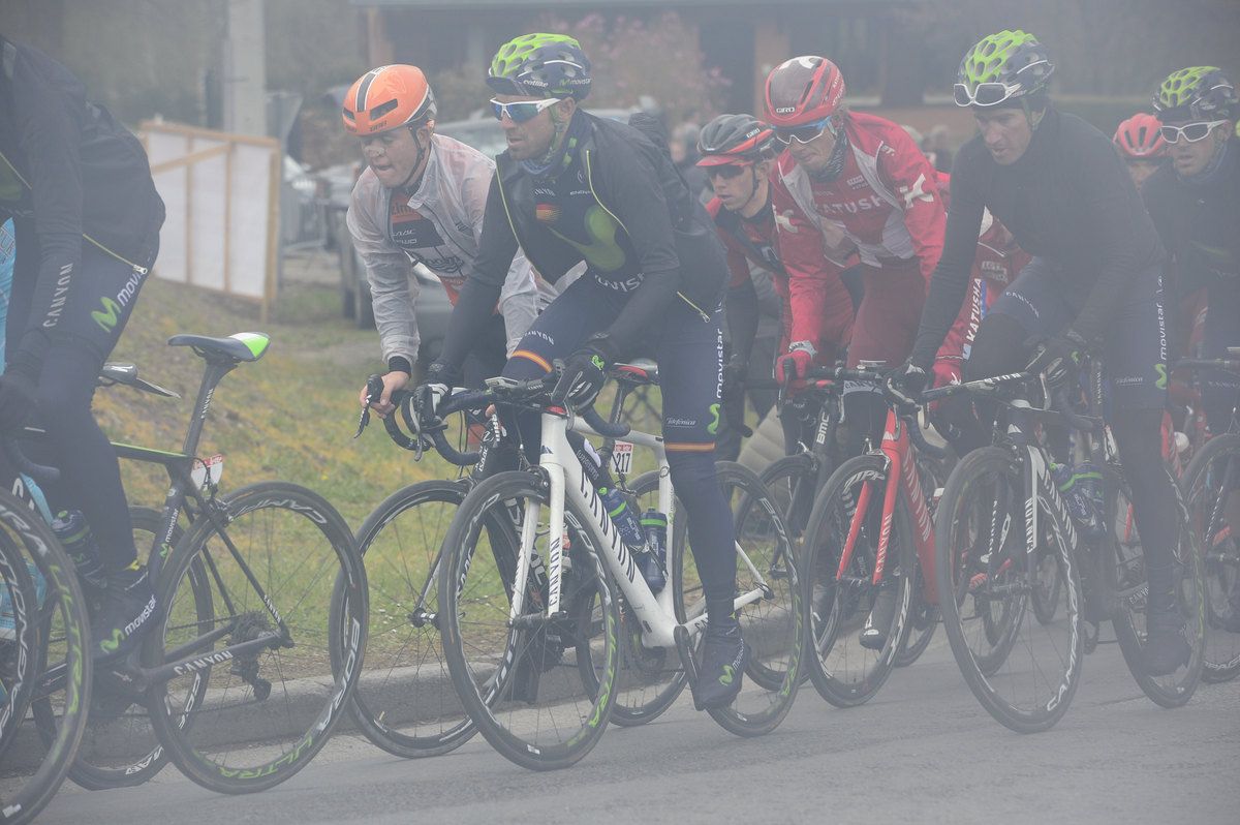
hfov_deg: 15.8
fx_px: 4474
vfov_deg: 10.5
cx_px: 620
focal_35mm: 130
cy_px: 412
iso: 400
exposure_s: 1/500
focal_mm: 130
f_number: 6.3
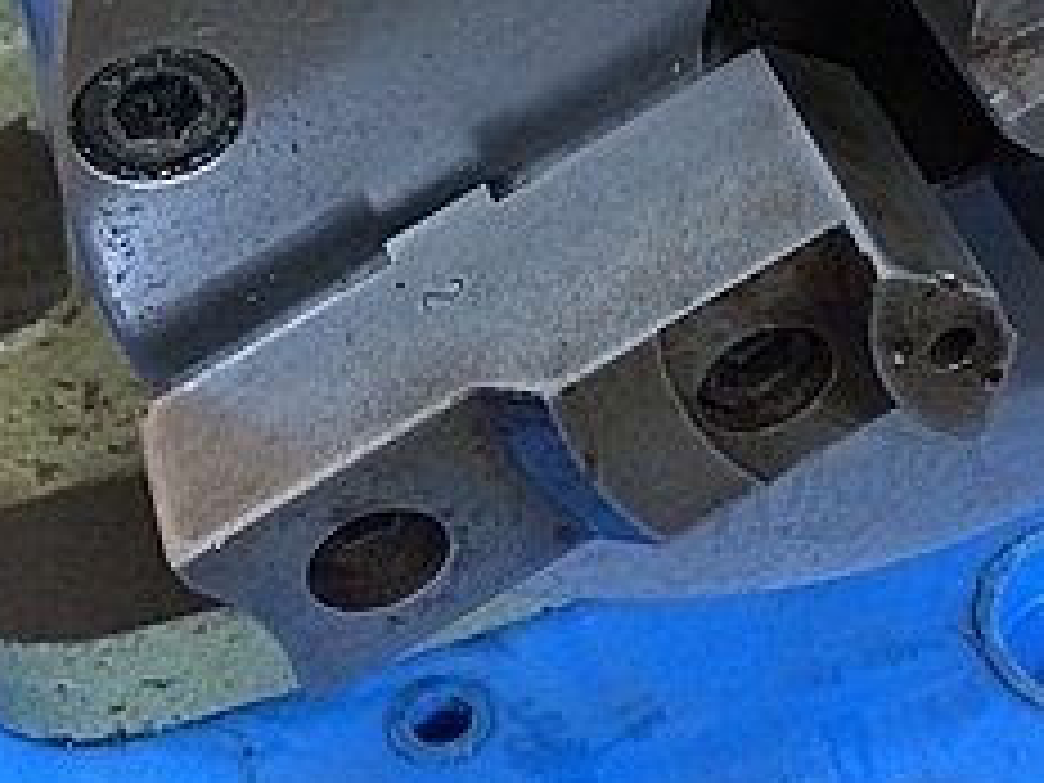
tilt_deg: -38.4
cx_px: 814
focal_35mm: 80
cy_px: 18
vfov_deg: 18.0
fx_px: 2413
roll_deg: +2.3
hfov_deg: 24.1
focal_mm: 4.15
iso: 160
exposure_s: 1/30
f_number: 2.2
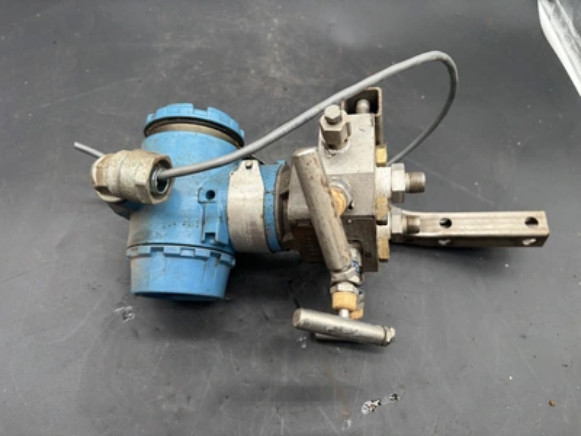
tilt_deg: -60.1
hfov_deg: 67.3
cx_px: 290
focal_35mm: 26
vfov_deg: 53.1
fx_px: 436
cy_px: 218
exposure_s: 1/121
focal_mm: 5.96
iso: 40
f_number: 1.6
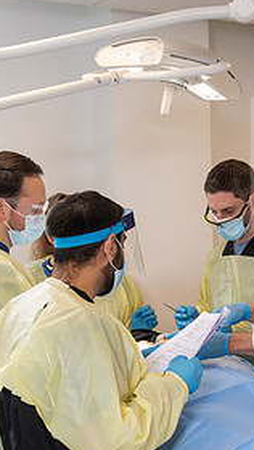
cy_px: 292
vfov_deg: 27.0
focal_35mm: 78
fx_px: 932
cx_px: 203
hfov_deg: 15.4
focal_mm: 36
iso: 400
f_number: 4
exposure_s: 1/200
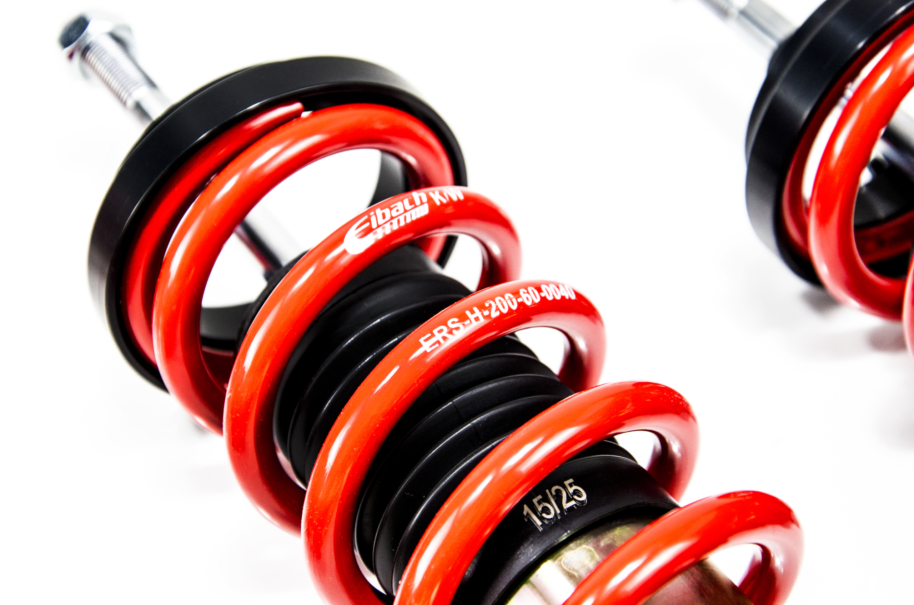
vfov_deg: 14.6
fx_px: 2356
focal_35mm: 93
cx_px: 457
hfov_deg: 22.0
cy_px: 302
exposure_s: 1/125
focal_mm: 62
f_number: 5.6
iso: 320
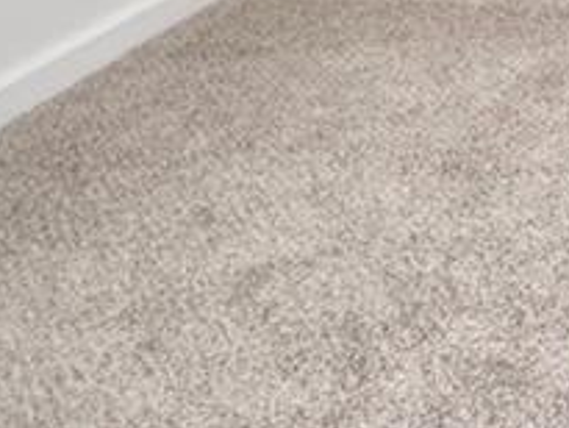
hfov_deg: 20.1
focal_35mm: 72
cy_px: -507
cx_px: 1008
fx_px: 1184
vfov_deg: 15.1
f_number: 3.5
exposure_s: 1/60
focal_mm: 10
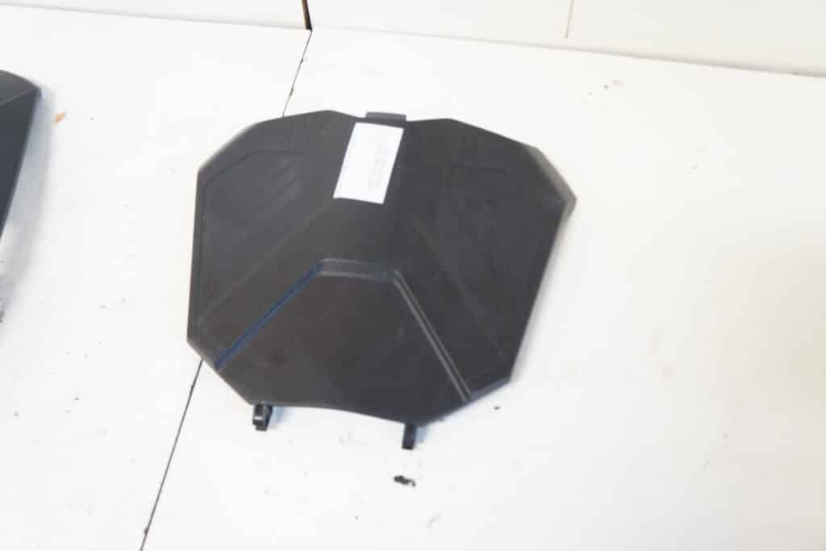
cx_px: 413
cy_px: 276
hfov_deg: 61.9
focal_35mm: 30
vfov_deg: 43.6
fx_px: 688
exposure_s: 1/30
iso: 3200
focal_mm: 20
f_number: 5
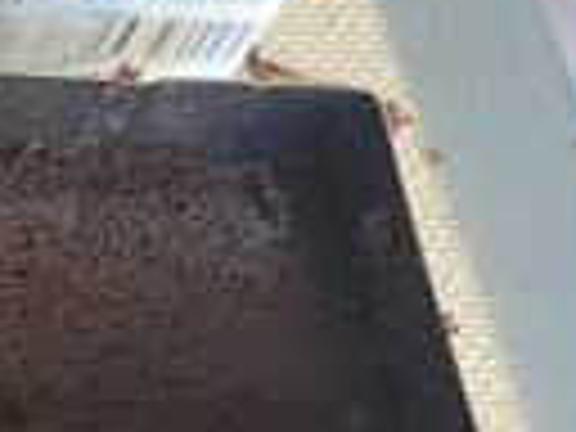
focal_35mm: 135
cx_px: -884
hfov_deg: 11.5
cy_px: 446
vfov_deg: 10.9
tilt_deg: -60.6
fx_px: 2246
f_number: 1.8
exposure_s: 1/30
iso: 800
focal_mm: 4.25
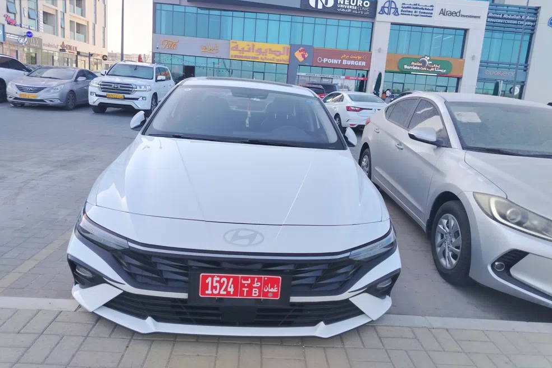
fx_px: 399
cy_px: 161
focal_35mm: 26
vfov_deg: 49.4
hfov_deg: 69.4
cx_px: 278
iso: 100
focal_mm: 5.25
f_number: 1.75
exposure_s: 1/393
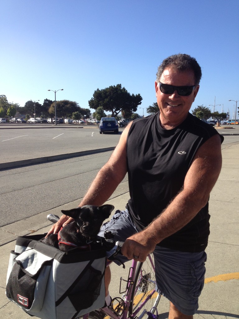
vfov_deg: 52.6
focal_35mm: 35
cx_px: 120
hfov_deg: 40.7
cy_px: 160
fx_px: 322
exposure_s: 1/1104
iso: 50
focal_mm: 4.28
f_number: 2.4
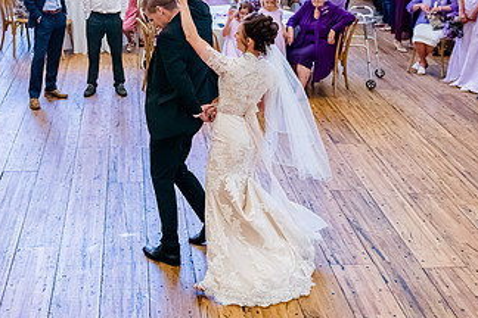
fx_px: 850
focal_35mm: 64
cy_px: 94
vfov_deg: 21.1
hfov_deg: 31.2
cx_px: 156
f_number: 3.2
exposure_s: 1/640
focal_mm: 35
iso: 3200
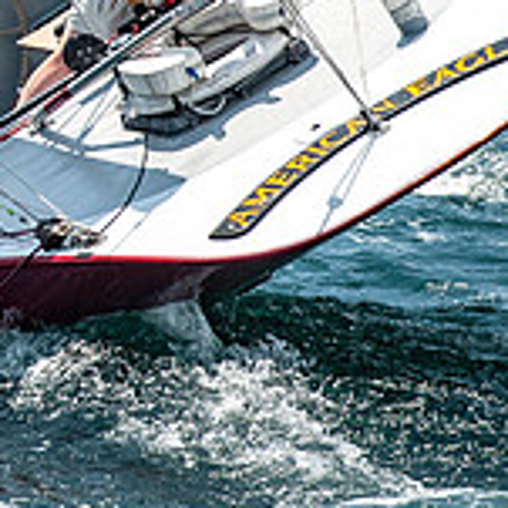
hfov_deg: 2.7
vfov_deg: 2.7
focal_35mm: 646
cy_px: -120
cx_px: -419
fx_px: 10726
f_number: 5
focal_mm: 185
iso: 320
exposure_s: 1/3200
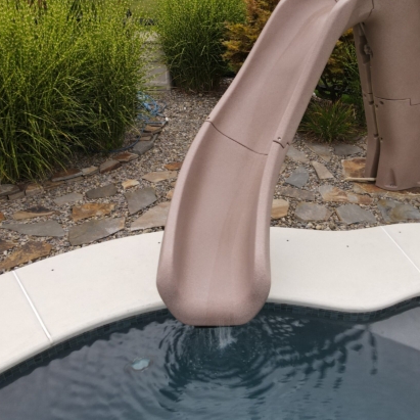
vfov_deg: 49.7
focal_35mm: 33
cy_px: 189
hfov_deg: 49.6
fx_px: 453
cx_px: 238
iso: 100
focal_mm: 4.5
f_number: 2.8
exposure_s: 1/15
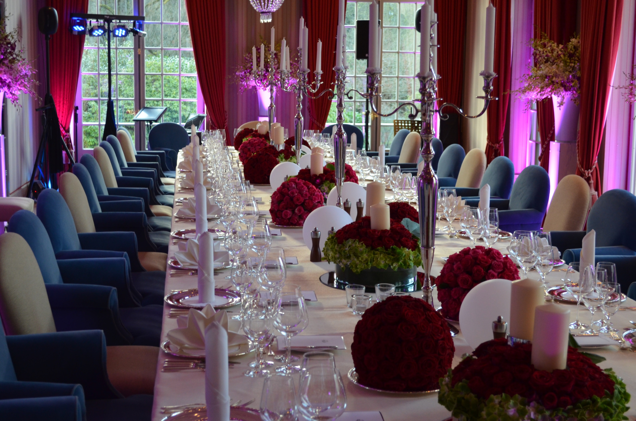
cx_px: 318
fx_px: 1005
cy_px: 210
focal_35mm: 57
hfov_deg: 35.1
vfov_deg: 23.7
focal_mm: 38
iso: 800
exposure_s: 1/40
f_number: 5
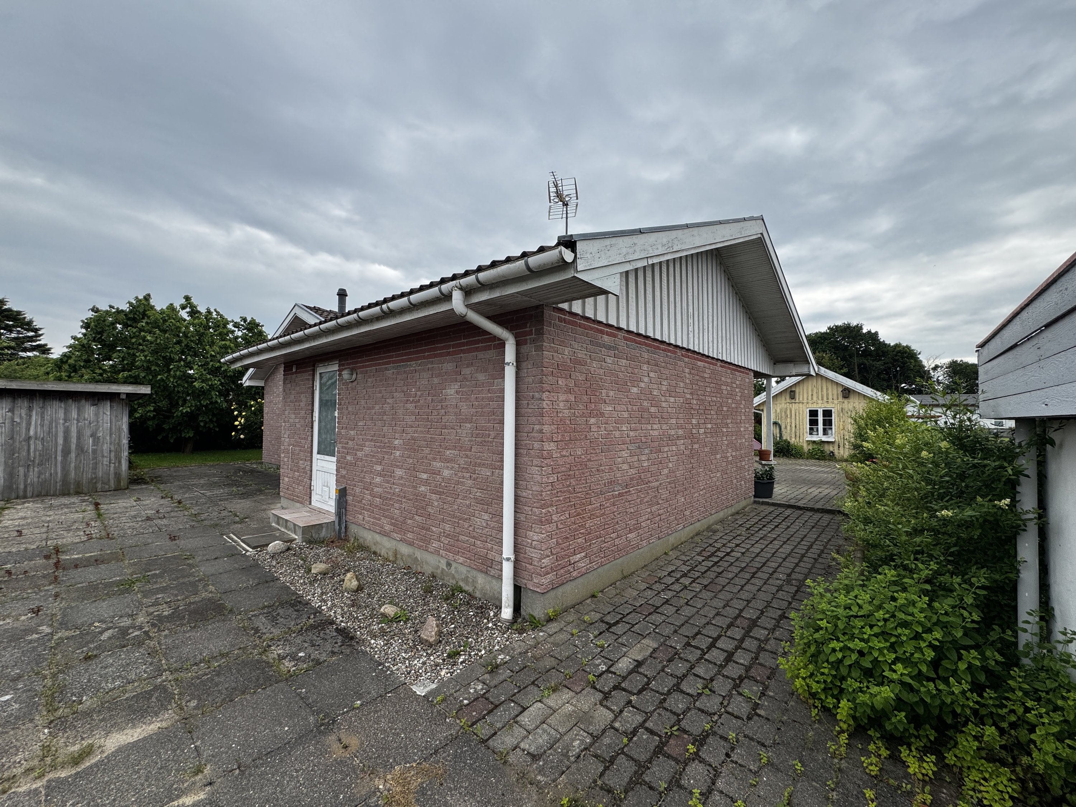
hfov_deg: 102.1
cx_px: 538
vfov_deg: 85.7
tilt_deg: +2.0
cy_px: 404
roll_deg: -0.1
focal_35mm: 14
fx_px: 435
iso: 40
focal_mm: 2.22
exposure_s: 1/858
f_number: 2.2
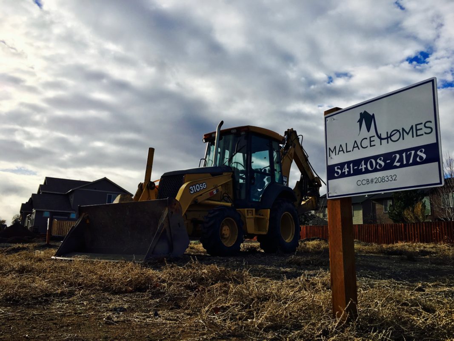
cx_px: 227
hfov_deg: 61.7
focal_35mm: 29
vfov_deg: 48.2
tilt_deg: +11.7
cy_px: 170
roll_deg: -1.7
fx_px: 380
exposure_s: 1/2481
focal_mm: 4.15
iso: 25
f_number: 2.2
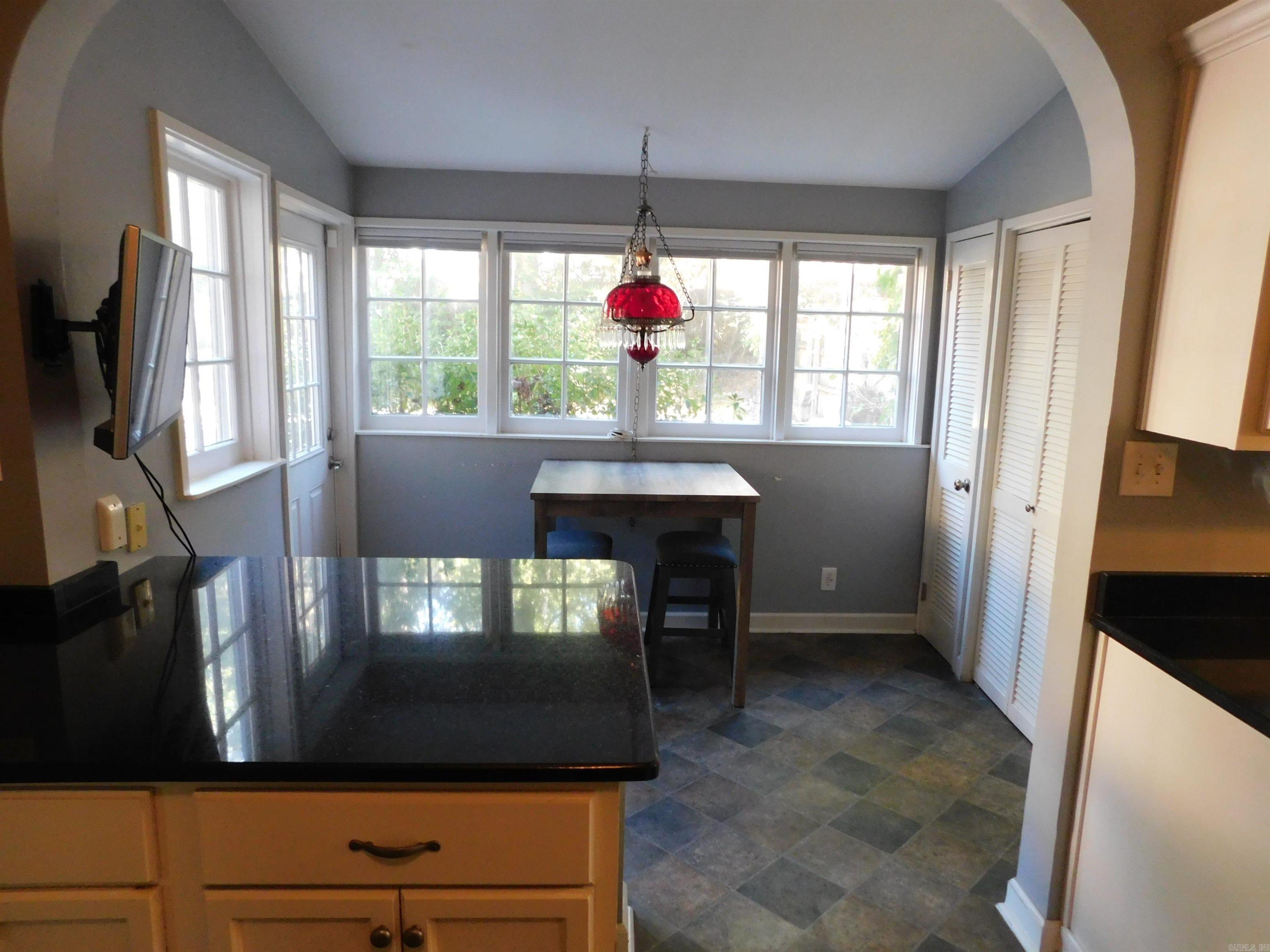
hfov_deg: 73.9
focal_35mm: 23
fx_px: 844
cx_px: 635
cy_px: 476
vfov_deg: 58.9
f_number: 3
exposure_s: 1/30
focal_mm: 4
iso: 400
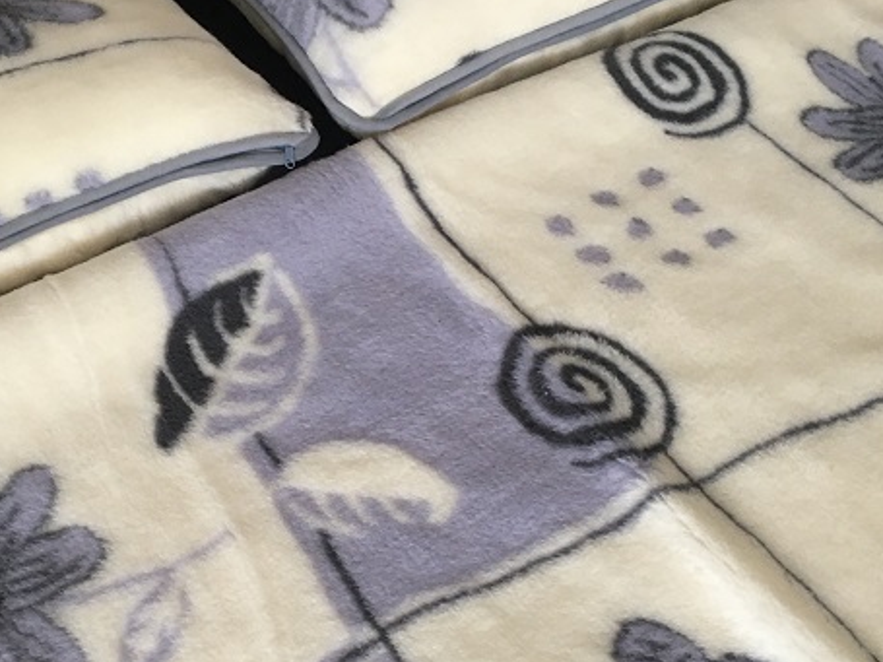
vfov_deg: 28.5
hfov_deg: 37.3
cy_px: 359
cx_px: 340
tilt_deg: -49.4
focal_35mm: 51
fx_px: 1301
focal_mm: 4.15
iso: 100
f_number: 2.2
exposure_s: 1/33
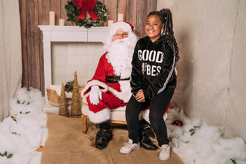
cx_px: 118
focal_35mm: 38
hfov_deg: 50.7
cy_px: 80
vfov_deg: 35.1
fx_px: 260
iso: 100
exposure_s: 1/100
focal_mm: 35
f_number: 5
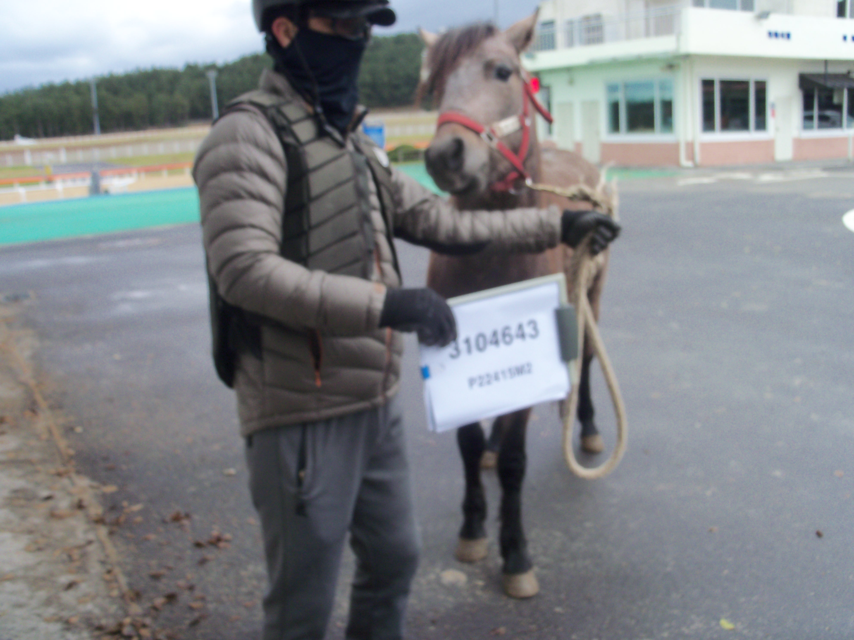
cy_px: 320
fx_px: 863
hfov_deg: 52.6
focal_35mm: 35
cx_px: 427
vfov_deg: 40.7
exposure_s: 1/160
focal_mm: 6.3
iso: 80
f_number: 3
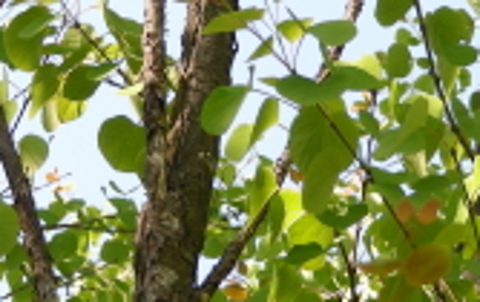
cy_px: 306
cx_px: 95
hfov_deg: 6.5
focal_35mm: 322
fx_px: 4219
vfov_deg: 4.1
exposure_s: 1/91
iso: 50
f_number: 3.5
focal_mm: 18.9
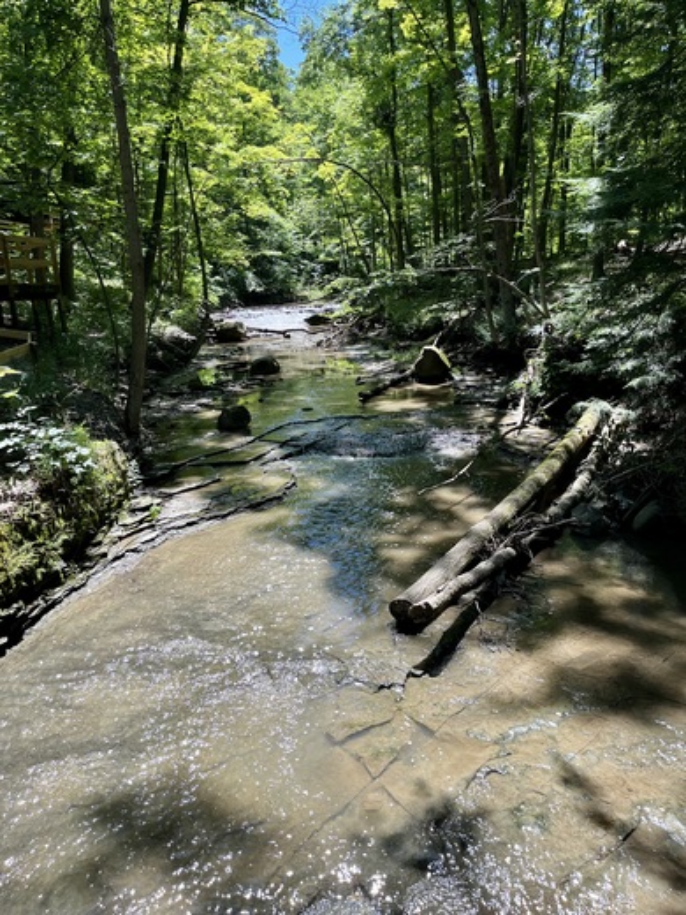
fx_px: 687
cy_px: 458
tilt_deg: -14.1
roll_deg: +2.6
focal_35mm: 26
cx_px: 343
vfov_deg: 67.3
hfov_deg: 53.1
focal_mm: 5.1
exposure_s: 1/742
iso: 50
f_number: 1.6
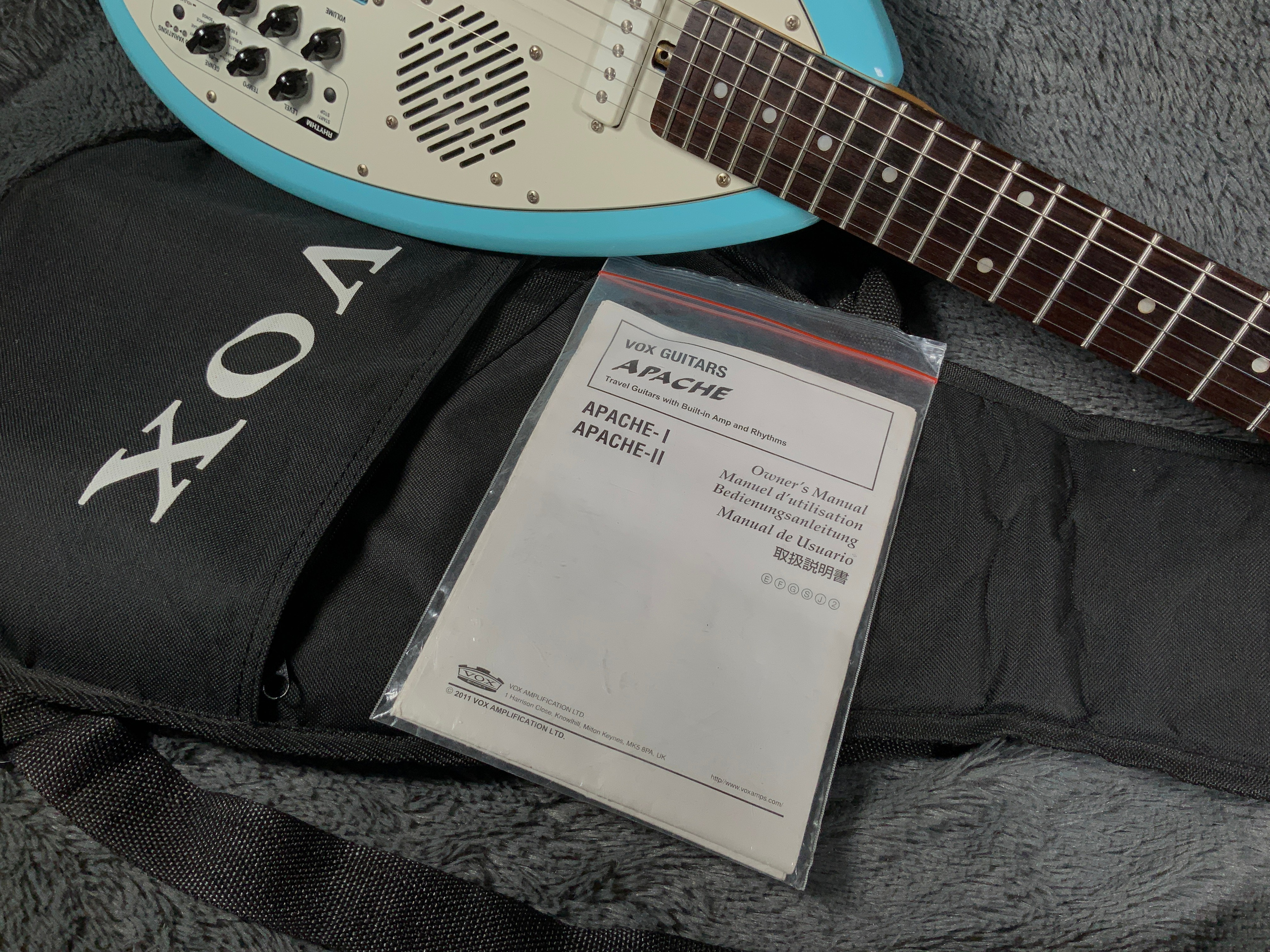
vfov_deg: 48.2
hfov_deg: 61.7
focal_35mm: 29
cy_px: 476
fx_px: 1064
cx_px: 635
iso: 20
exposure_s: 1/312
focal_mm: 3
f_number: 1.8
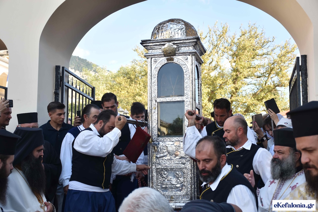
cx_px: 159
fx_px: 450
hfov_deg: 38.9
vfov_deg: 26.5
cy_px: 106
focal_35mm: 51
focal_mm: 34
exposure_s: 1/400
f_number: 4.2
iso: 200
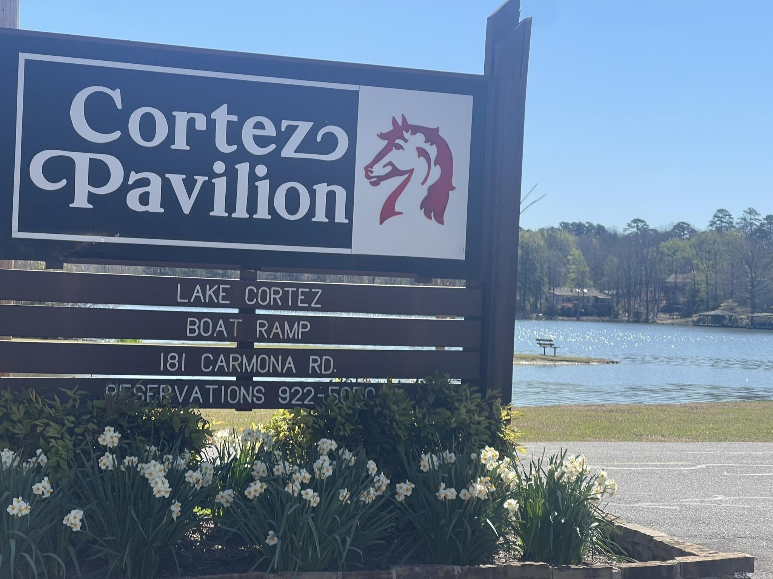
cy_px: 290
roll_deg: +0.3
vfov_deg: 22.9
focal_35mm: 64
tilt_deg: +0.9
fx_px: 1429
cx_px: 386
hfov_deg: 30.3
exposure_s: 1/1107
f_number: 2.2
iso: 20
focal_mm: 7.5
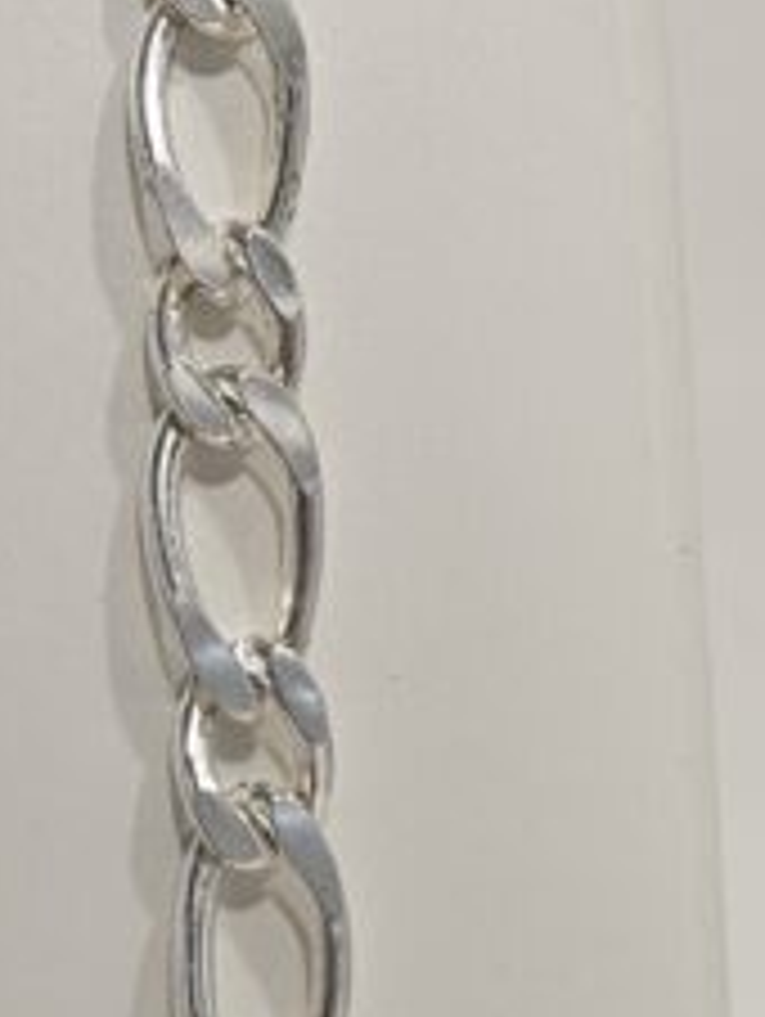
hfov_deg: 14.2
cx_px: 198
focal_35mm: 104
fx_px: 3059
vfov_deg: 18.8
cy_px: 351
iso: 160
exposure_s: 1/100
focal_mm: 5.4
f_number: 1.8
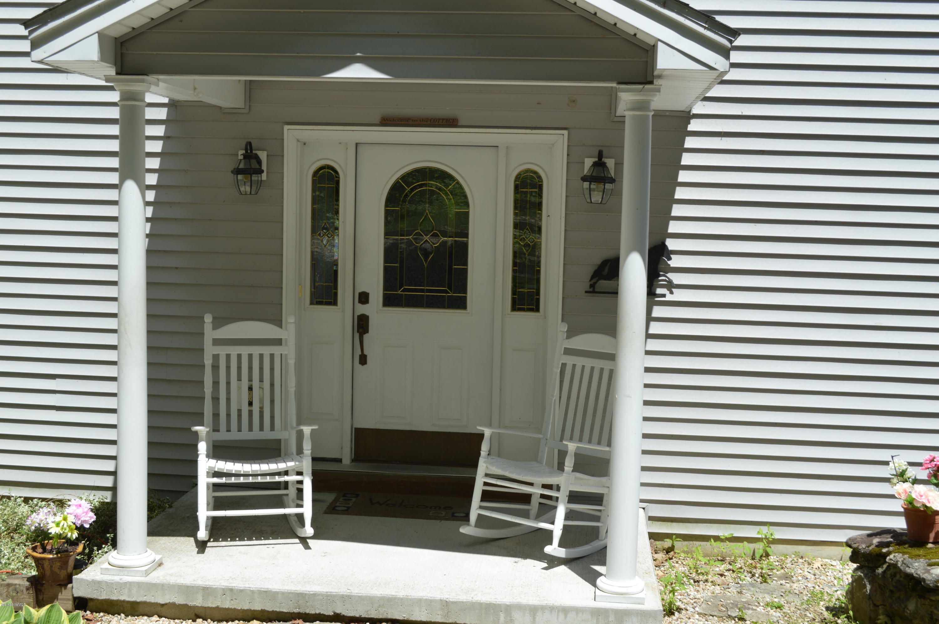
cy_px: 312
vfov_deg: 29.8
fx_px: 1173
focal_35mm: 45
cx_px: 470
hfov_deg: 43.6
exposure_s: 1/200
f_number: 7.1
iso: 100
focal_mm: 30
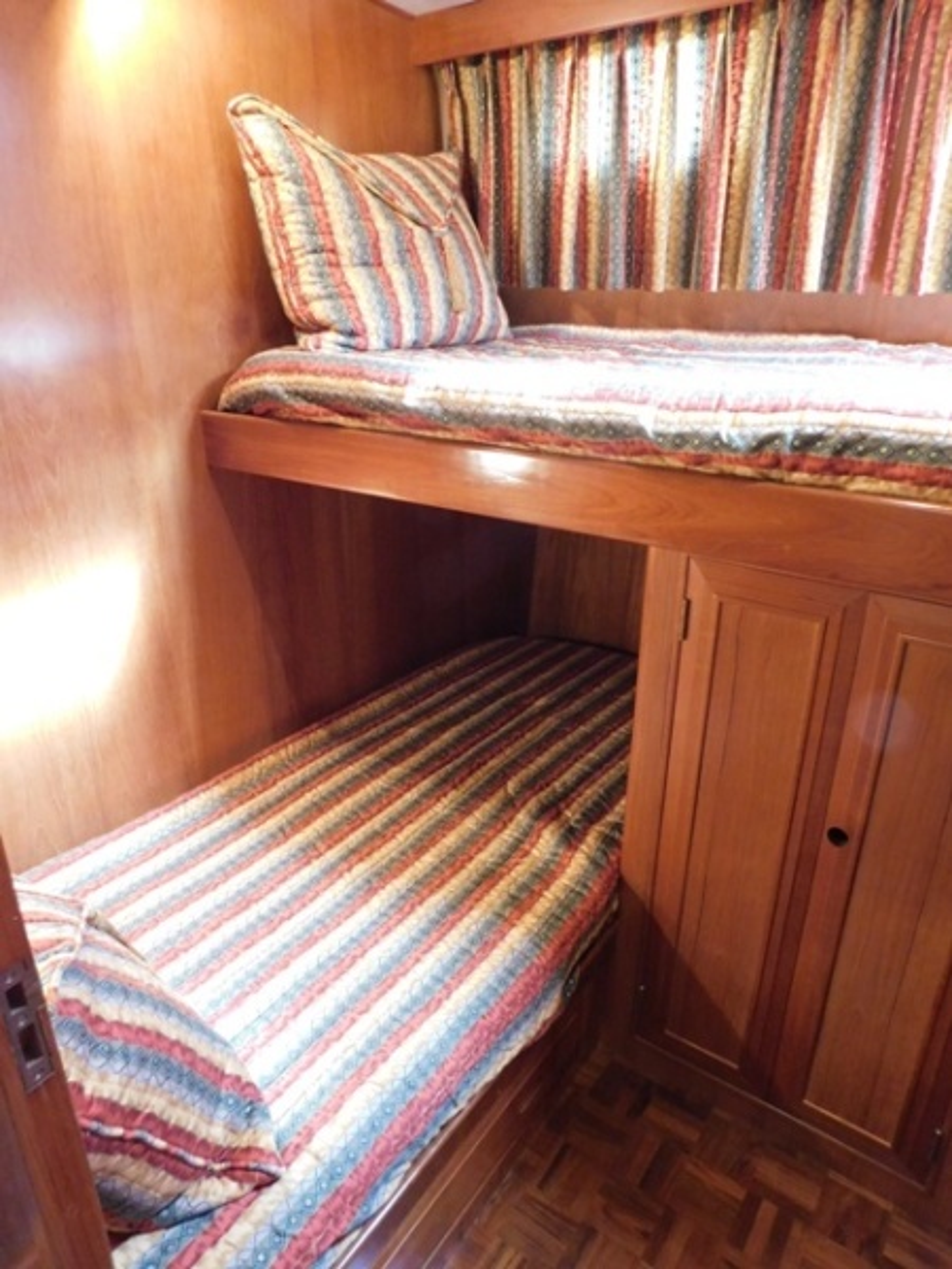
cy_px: 634
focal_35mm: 23
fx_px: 843
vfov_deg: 73.9
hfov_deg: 58.9
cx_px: 476
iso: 560
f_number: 3
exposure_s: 1/8
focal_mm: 4
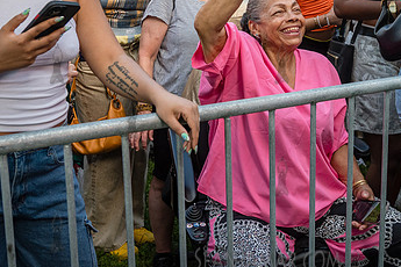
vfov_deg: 21.7
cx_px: 277
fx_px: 691
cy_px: 63
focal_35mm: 62
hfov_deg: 32.0
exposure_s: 1/1250
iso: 1000
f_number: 4
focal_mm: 36
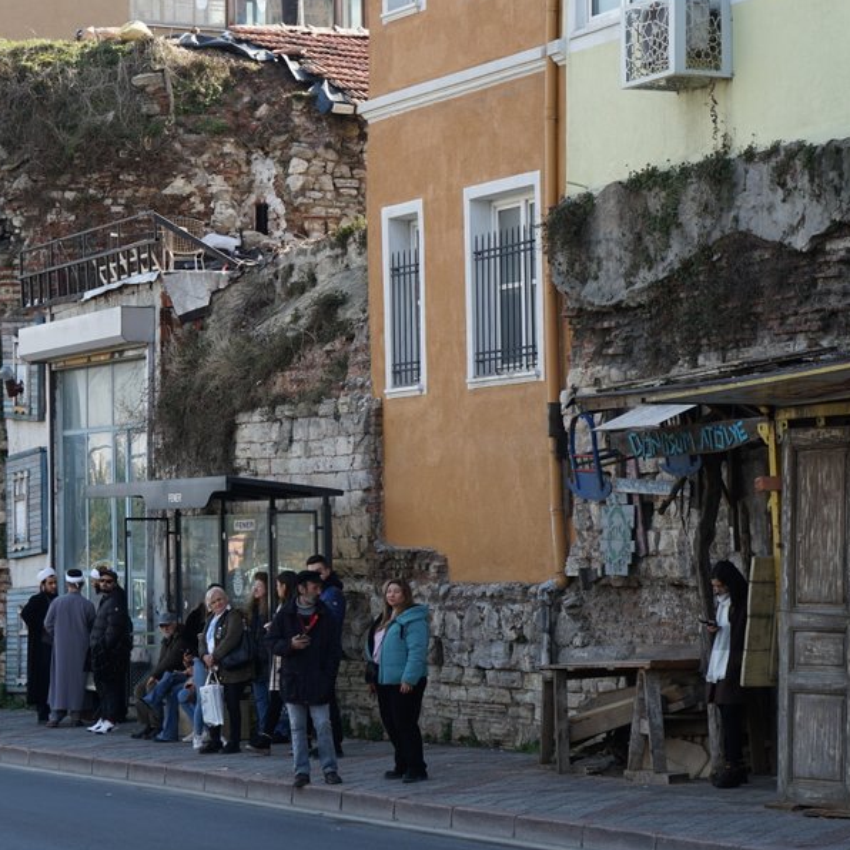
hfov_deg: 15.4
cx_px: 331
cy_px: 307
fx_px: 3139
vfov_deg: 15.4
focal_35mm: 113
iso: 100
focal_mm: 66
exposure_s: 1/100
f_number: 7.1
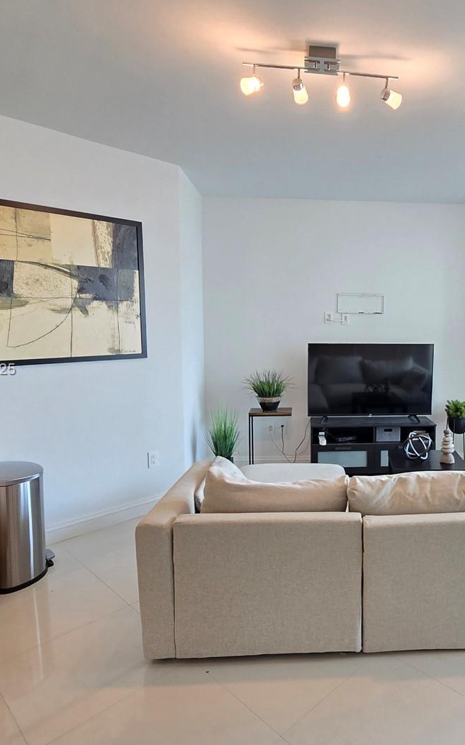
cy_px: 370
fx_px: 426
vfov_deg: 82.3
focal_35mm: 21
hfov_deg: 54.3
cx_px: 356
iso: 160
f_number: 2.2
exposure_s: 1/60
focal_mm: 2.2
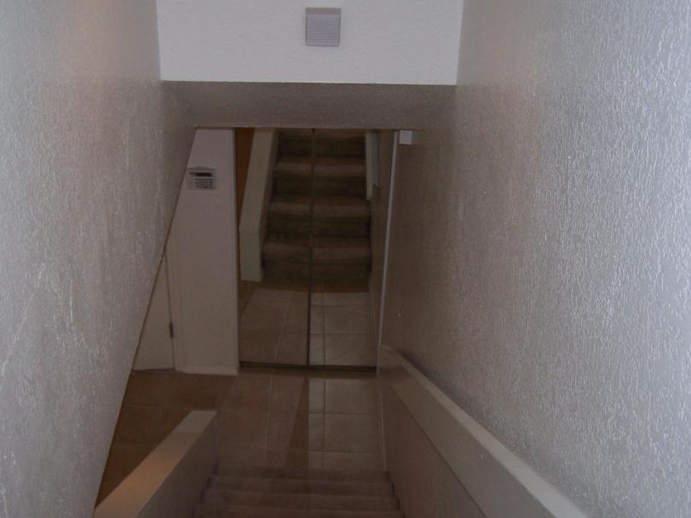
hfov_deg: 39.5
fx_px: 958
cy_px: 264
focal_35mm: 48
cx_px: 274
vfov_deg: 30.3
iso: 80
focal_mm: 6.3
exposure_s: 1/60
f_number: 2.8
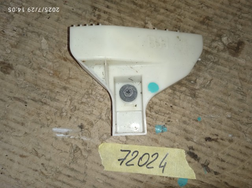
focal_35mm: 28
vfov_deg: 49.7
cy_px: 94
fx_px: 204
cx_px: 126
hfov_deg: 63.5
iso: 373
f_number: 2.2
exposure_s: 1/33.3
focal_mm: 3.43
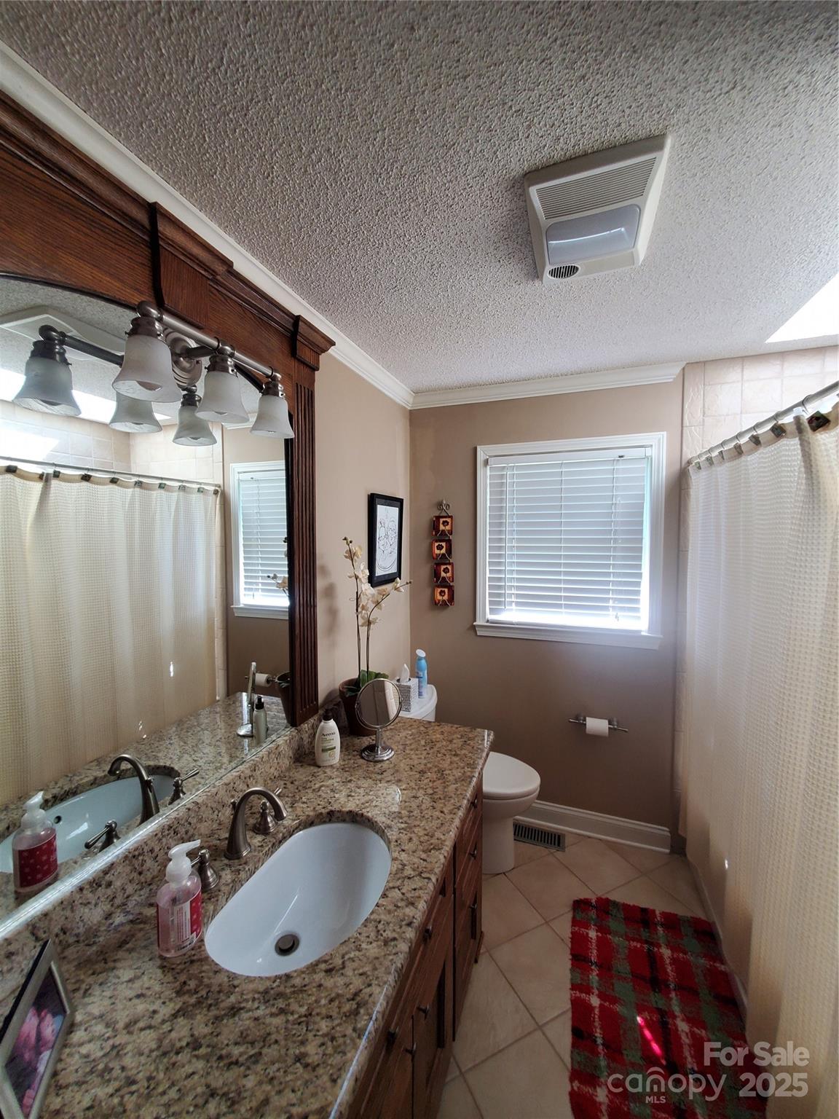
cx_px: 420
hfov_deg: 89.9
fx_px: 420
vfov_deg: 106.2
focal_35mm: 13
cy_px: 560
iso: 100
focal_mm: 1.8
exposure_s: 1/60
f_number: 2.2
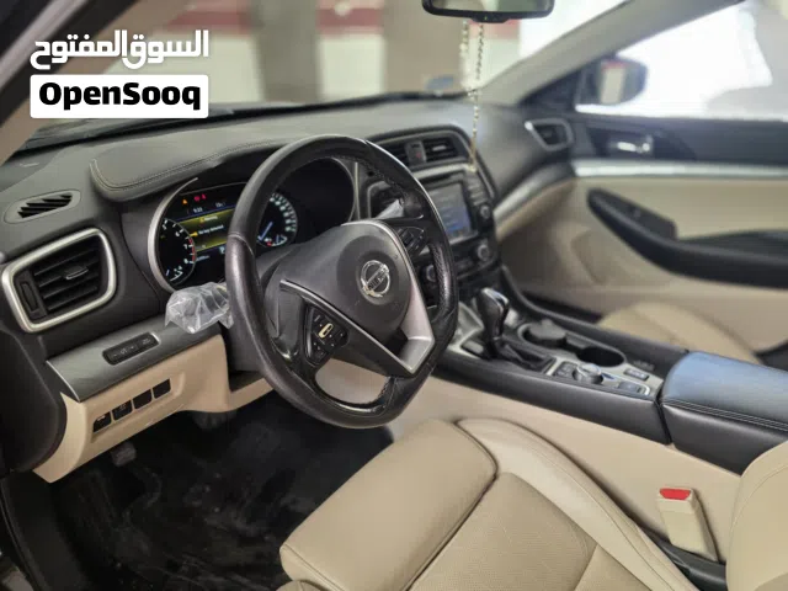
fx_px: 524
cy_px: 296
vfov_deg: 58.9
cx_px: 394
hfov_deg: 73.9
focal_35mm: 23
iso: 160
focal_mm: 6.3
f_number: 1.7
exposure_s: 1/180
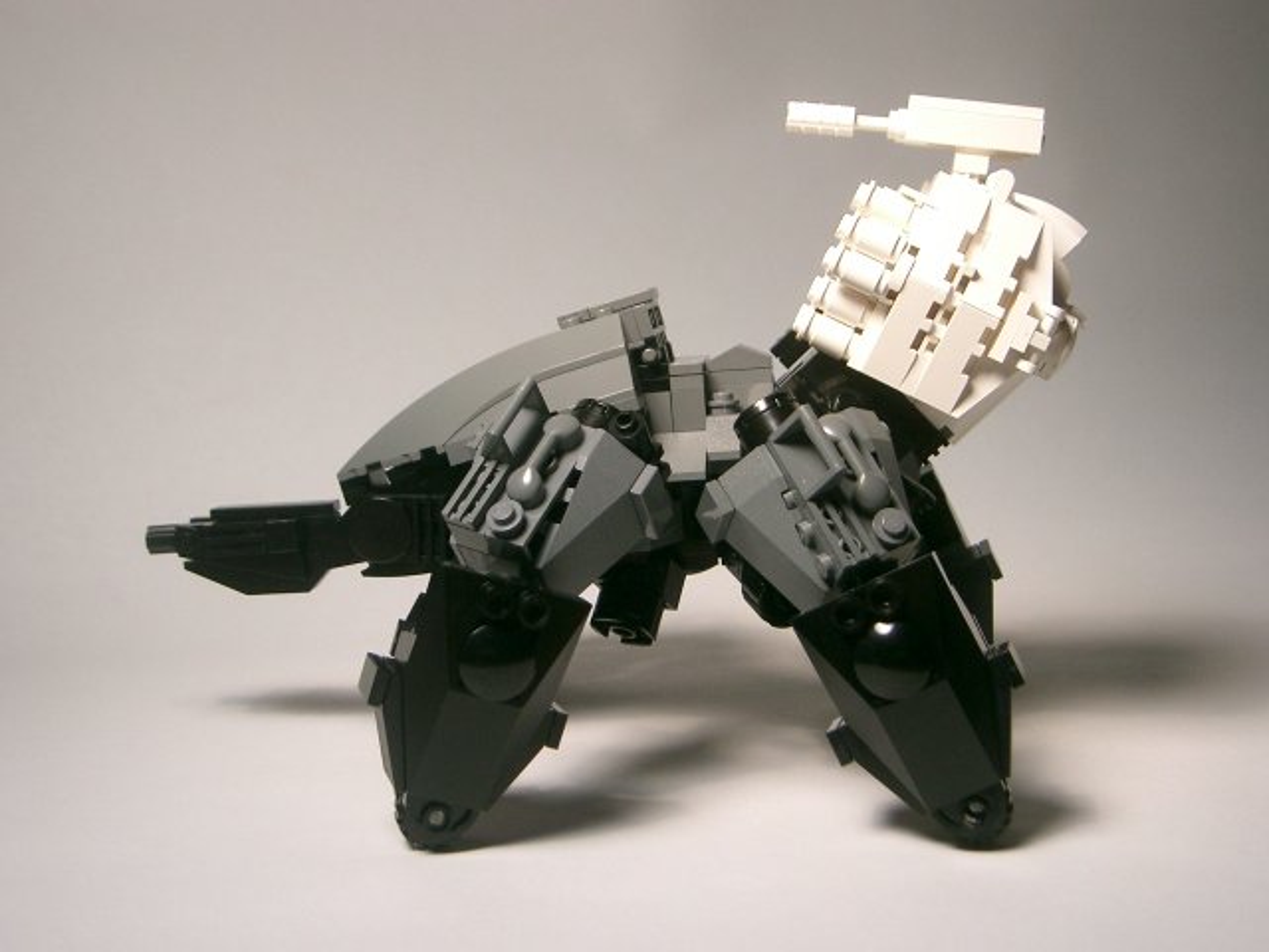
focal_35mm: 44
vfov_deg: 32.9
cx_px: 634
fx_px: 1613
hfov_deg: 42.9
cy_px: 476
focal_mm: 9.2
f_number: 3
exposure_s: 1/250
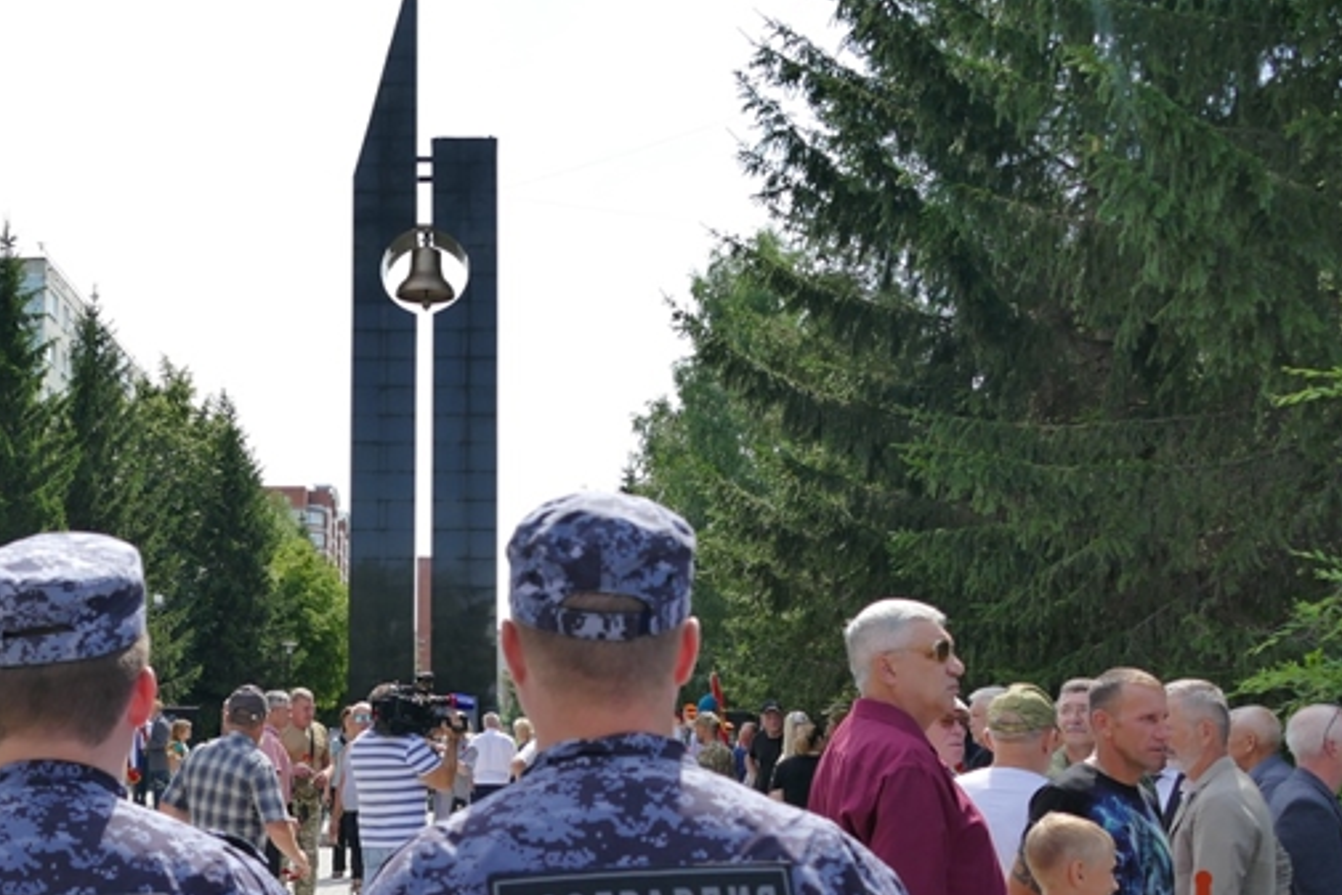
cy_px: 518
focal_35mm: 46
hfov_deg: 41.7
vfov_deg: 29.2
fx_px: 1715
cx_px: 369
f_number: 3
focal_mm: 11.35
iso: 125
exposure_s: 1/1300
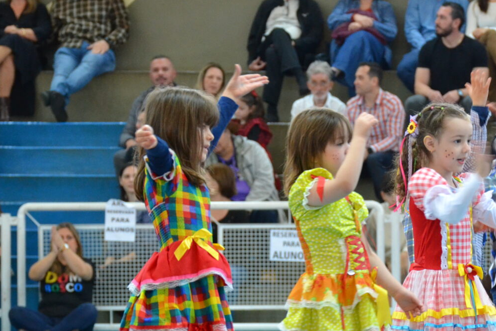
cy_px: 267
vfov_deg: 4.3
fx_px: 4450
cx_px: 306
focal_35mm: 323
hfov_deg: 6.4
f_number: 5.6
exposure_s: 1/60
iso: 2000
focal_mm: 112
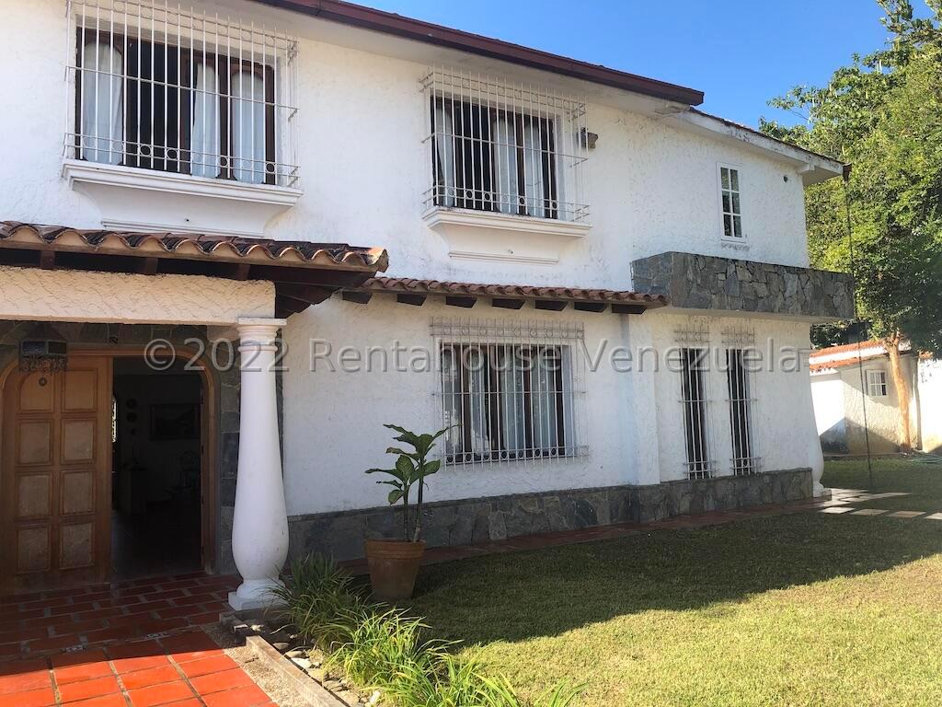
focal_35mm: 28
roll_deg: +3.1
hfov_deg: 63.4
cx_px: 471
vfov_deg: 49.7
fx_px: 762
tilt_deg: +4.9
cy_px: 354
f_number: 1.8
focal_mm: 4
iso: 20
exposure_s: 1/666
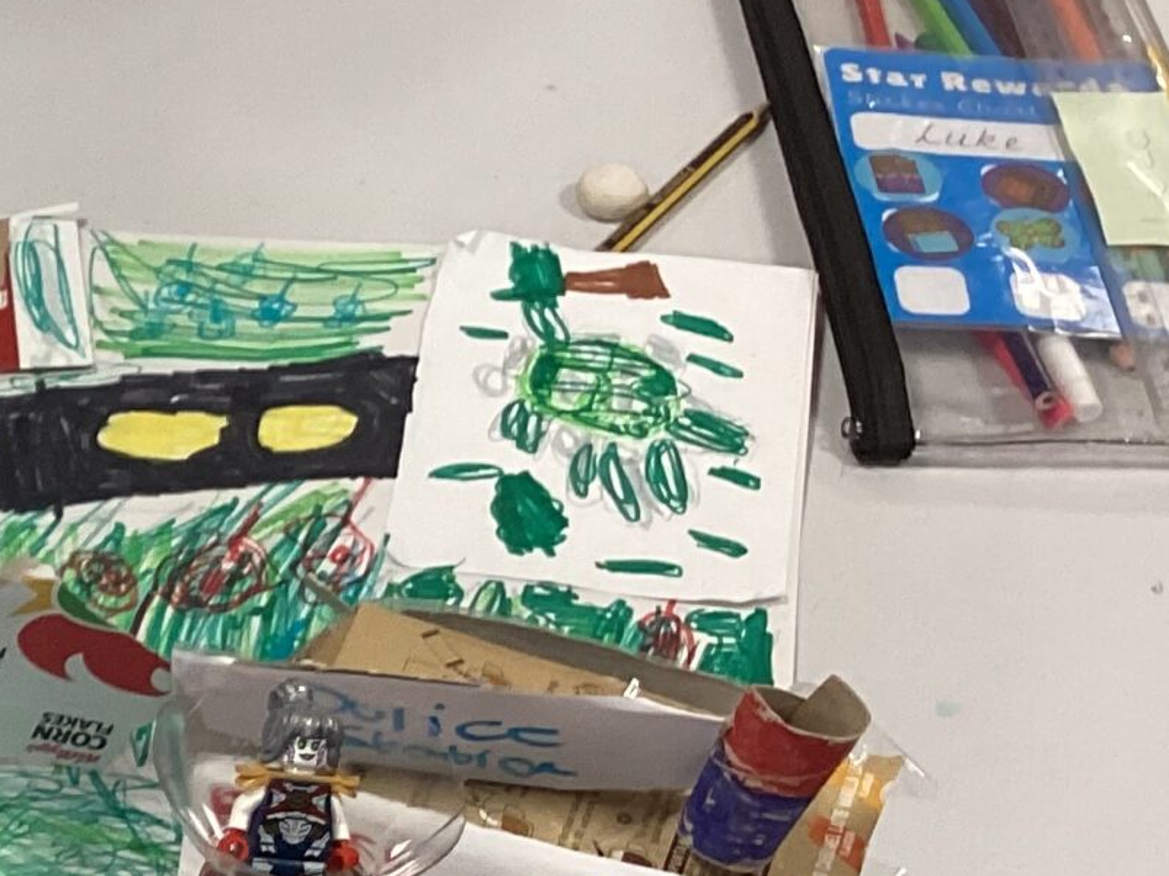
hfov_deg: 17.6
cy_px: 755
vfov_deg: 14.8
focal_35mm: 99
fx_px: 3342
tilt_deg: -46.9
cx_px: -638
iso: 100
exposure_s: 1/50
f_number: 2.4
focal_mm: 3.3
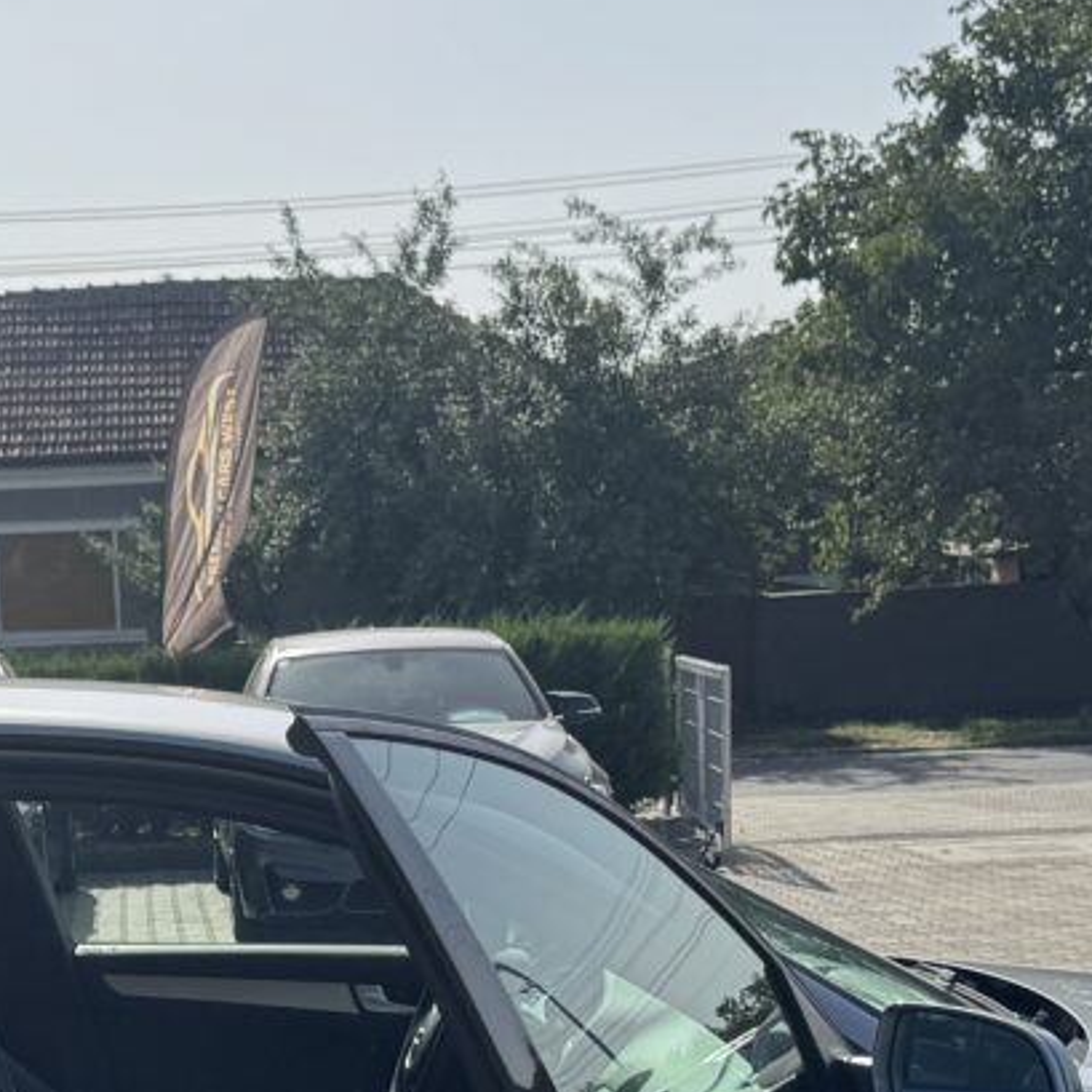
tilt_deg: -6.7
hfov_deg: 20.6
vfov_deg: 20.5
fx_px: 2962
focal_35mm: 83
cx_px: 158
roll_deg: +2.0
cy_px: 961
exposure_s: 1/7092
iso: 80
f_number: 1.78
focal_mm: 6.76
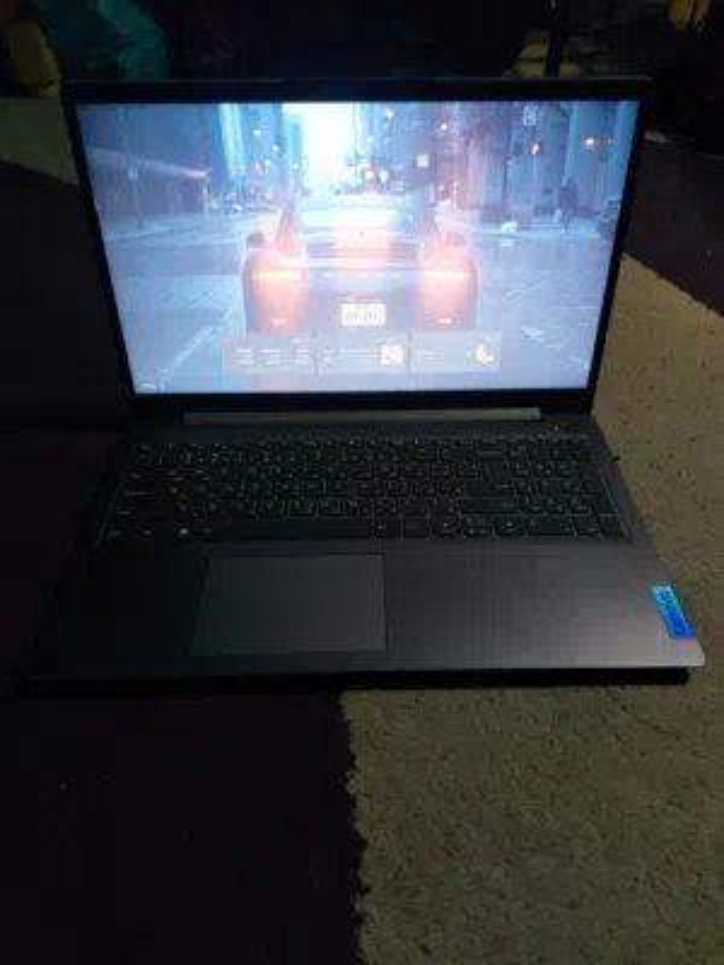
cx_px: 362
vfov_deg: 71.6
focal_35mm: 24
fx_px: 669
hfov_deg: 56.8
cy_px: 482
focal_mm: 5.23
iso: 320
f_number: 1.8
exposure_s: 1/60
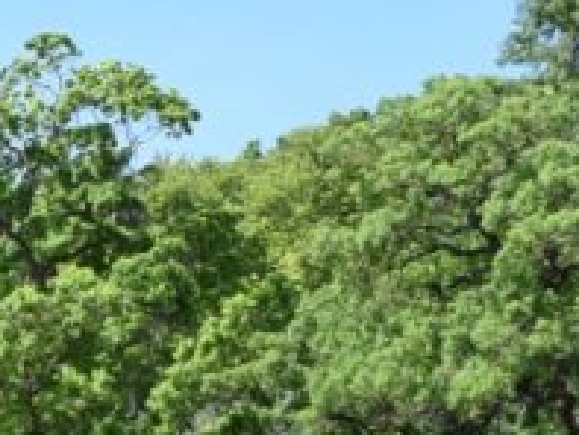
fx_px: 2762
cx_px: -485
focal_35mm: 165
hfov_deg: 11.1
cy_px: 525
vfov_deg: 8.9
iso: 200
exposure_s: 1/250
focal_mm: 22
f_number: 8
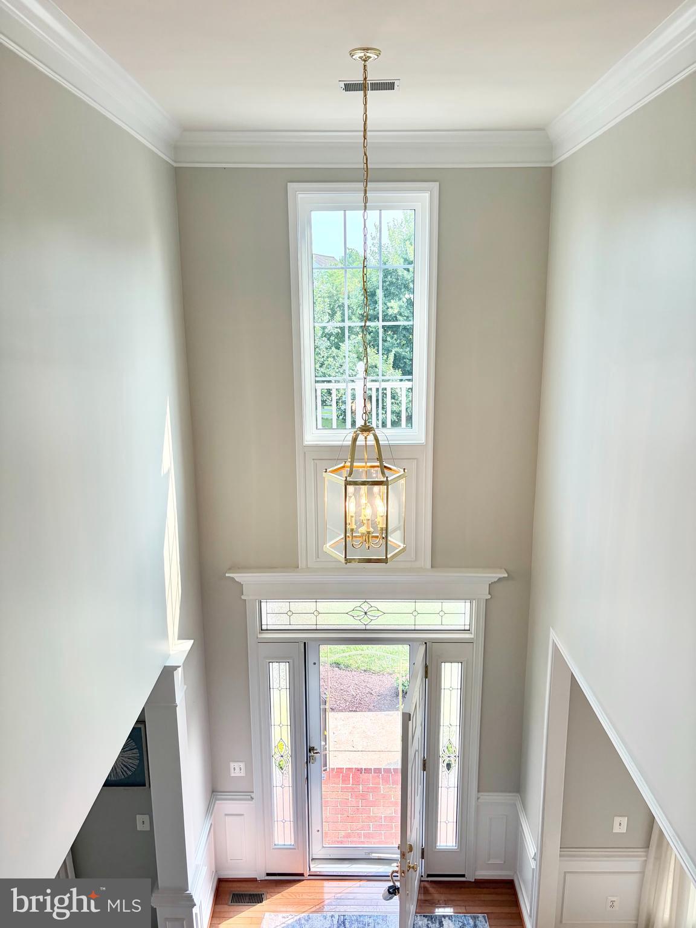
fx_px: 697
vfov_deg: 67.3
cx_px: 348
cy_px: 464
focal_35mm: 26
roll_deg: +1.2
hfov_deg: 53.1
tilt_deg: -13.3
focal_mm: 5.96
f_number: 1.6
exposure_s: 1/309
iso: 50
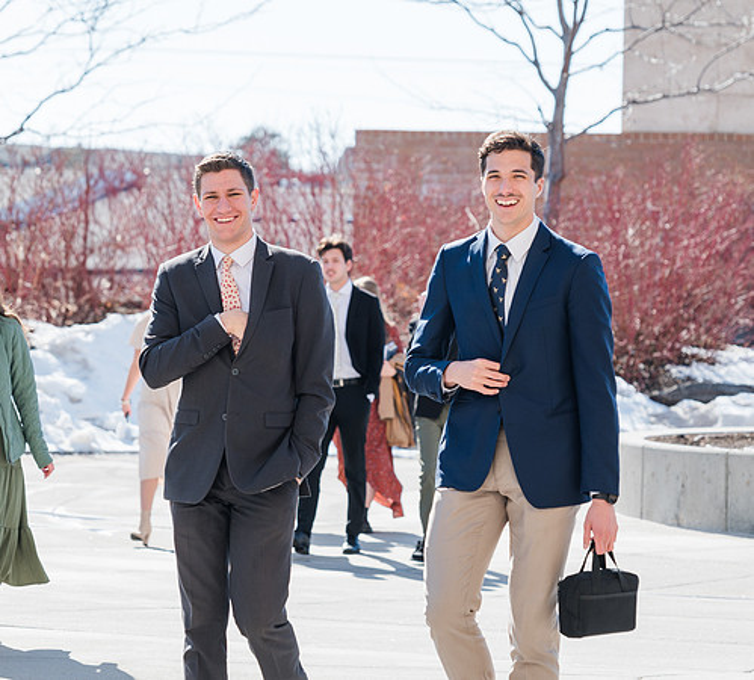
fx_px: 4575
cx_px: 306
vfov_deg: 8.5
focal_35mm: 195
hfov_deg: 9.4
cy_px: 313
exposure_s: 1/400
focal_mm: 122
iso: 100
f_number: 5.6
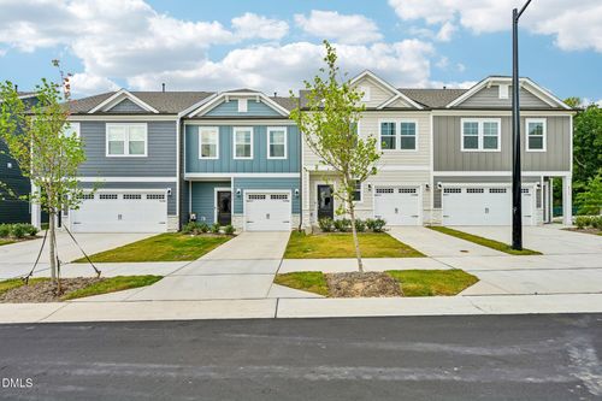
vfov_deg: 65.9
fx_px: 309
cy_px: 200
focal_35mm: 18
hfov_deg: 88.5
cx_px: 301
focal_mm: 18.5
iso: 100
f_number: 8
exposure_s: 1/500
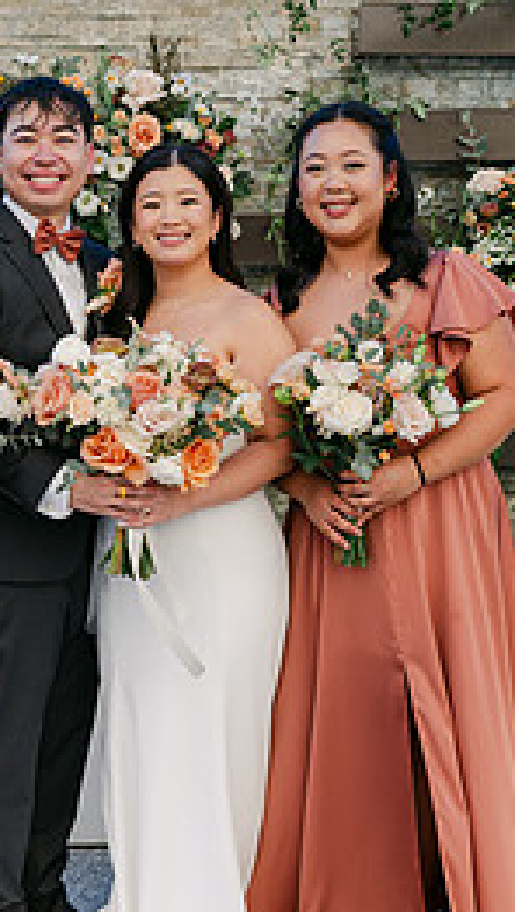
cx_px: 104
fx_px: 1960
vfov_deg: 26.1
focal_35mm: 81
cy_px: 550
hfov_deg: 14.9
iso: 100
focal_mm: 35
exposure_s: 1/500
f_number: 4
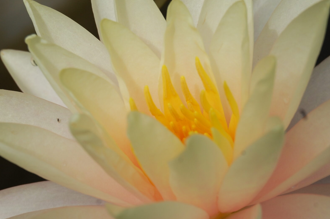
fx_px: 1235
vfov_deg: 10.1
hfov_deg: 15.2
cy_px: 144
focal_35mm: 135
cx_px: 191
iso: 200
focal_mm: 55
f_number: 10
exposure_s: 1/400
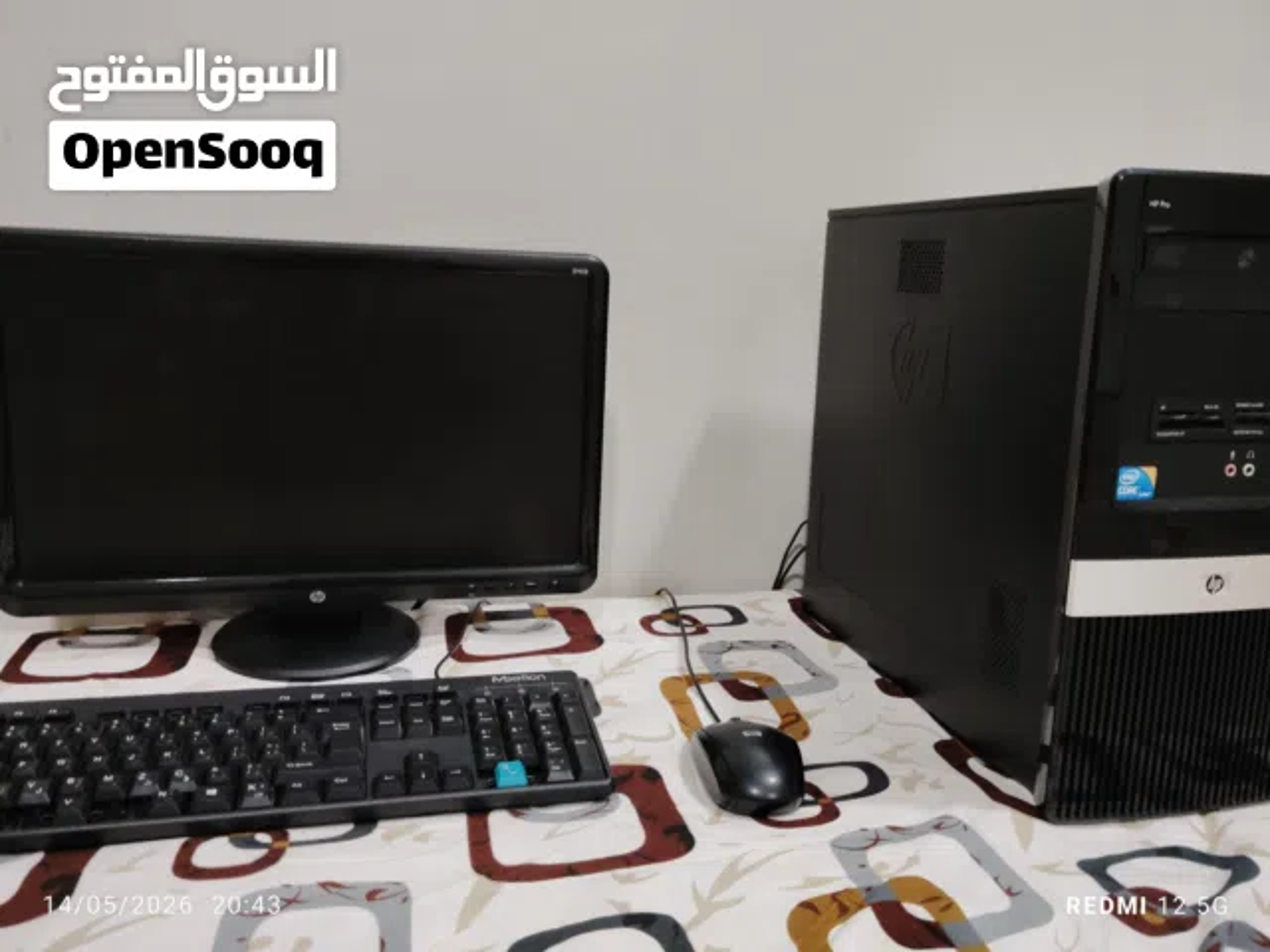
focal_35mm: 29
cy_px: 476
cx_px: 635
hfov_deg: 61.7
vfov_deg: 48.2
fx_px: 1064
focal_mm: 4.25
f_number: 1.8
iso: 245
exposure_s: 1/30
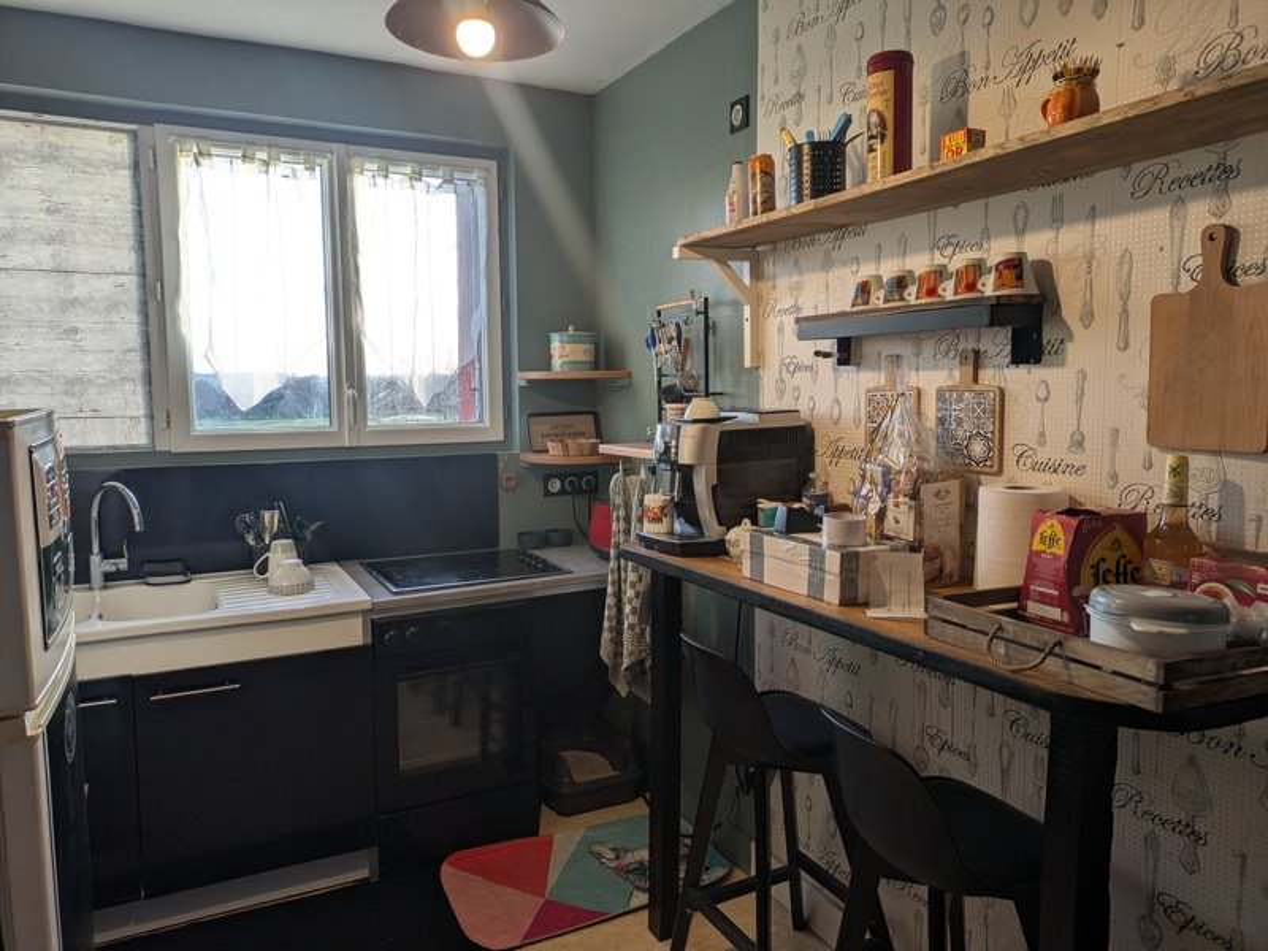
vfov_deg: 54.9
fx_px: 916
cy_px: 476
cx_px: 634
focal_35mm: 25
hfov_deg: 69.4
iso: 61
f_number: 1.89
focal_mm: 5.43
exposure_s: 1/100
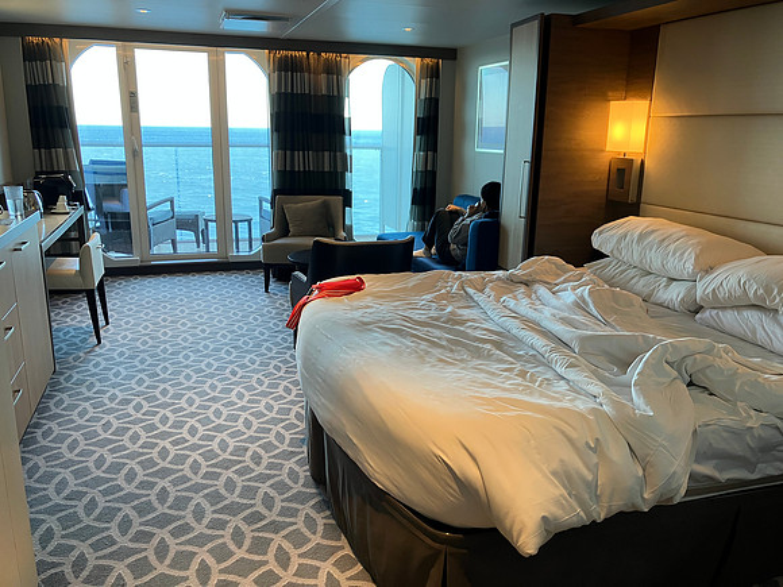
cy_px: 294
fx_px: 633
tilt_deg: -13.7
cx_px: 392
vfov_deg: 49.7
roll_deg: -0.3
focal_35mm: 28
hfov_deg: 63.4
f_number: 1.8
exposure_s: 1/50
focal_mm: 3.99
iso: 40
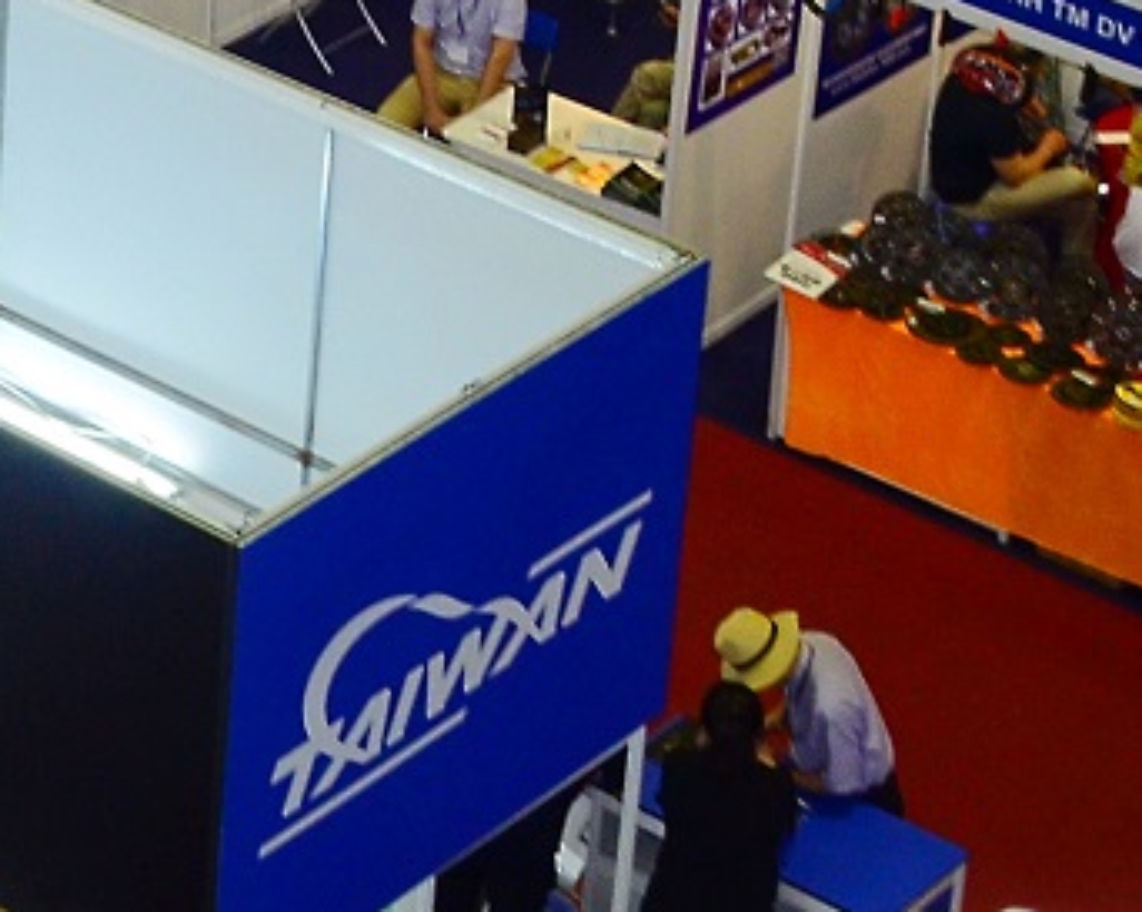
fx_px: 4998
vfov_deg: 9.9
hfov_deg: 11.9
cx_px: -998
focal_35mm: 148
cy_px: -690
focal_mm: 24
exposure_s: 1/40
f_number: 5.6
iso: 800
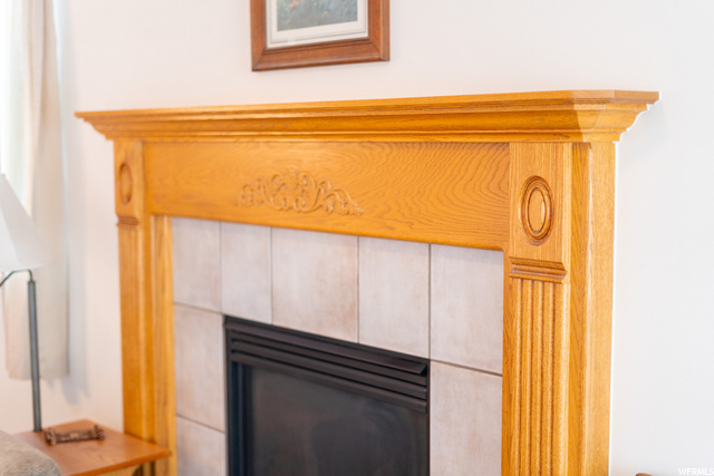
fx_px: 992
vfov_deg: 27.0
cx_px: 357
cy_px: 238
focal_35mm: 50
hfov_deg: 39.6
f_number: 1.8
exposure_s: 1/160
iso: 320
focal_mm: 50
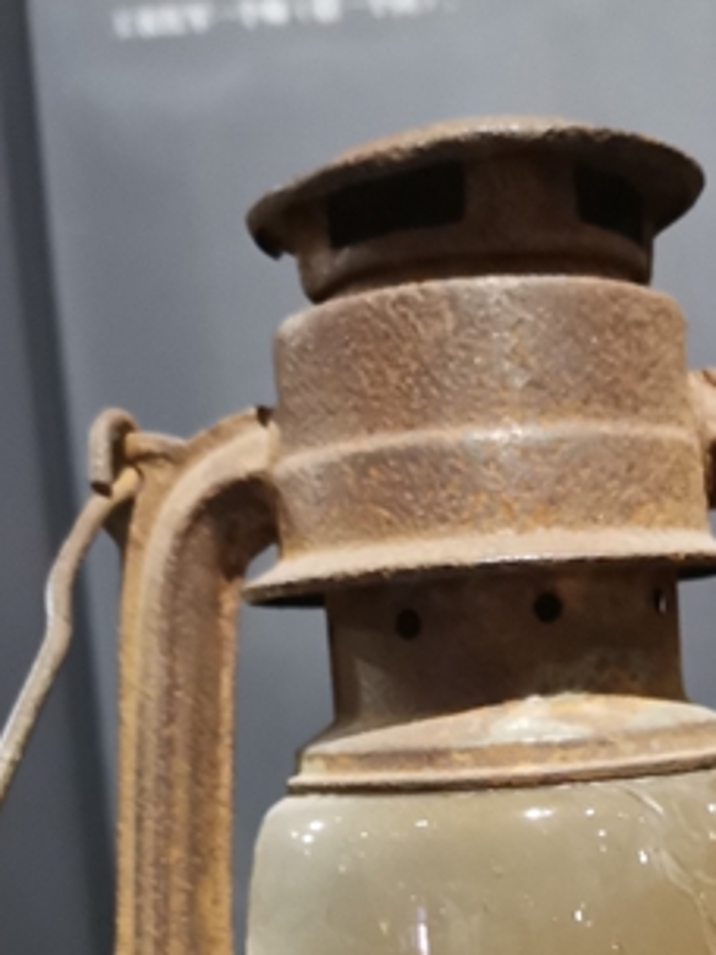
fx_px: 1572
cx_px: 537
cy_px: 953
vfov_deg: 31.3
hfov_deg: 25.4
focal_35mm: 57
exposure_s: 1/16.7
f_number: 1.8
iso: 1000
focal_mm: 5.5
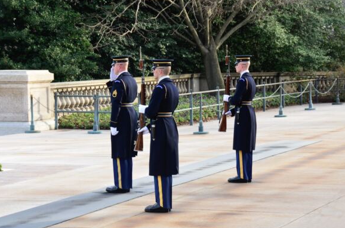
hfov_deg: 16.5
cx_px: 170
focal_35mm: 125
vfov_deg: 10.9
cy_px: 124
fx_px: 1190
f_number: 11
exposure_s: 1/50
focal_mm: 75
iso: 200
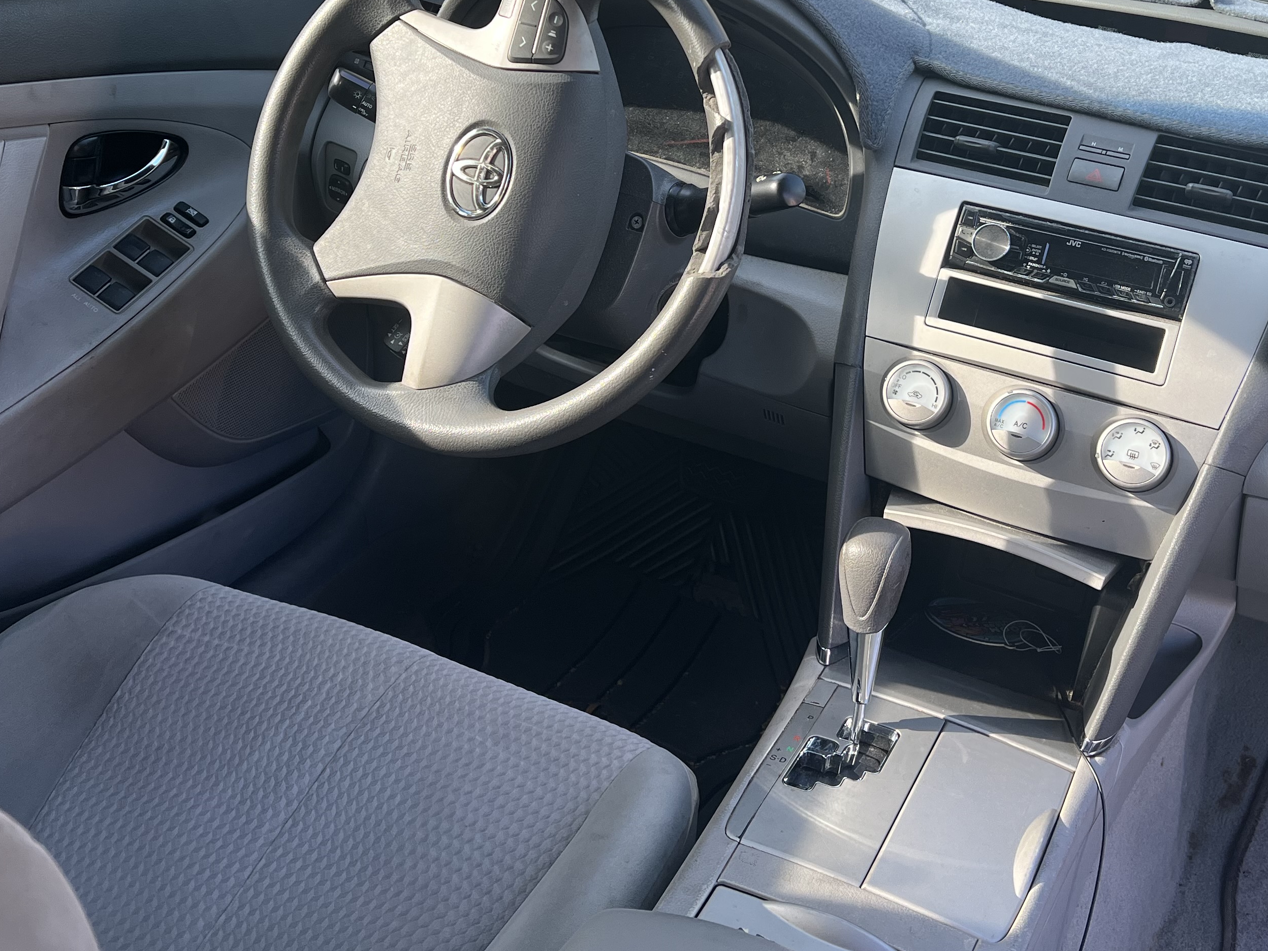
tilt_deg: -22.7
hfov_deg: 44.6
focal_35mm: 42
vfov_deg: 33.9
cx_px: 743
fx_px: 1538
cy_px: 293
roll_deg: -5.0
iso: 40
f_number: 1.5
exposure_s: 1/263
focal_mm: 5.7
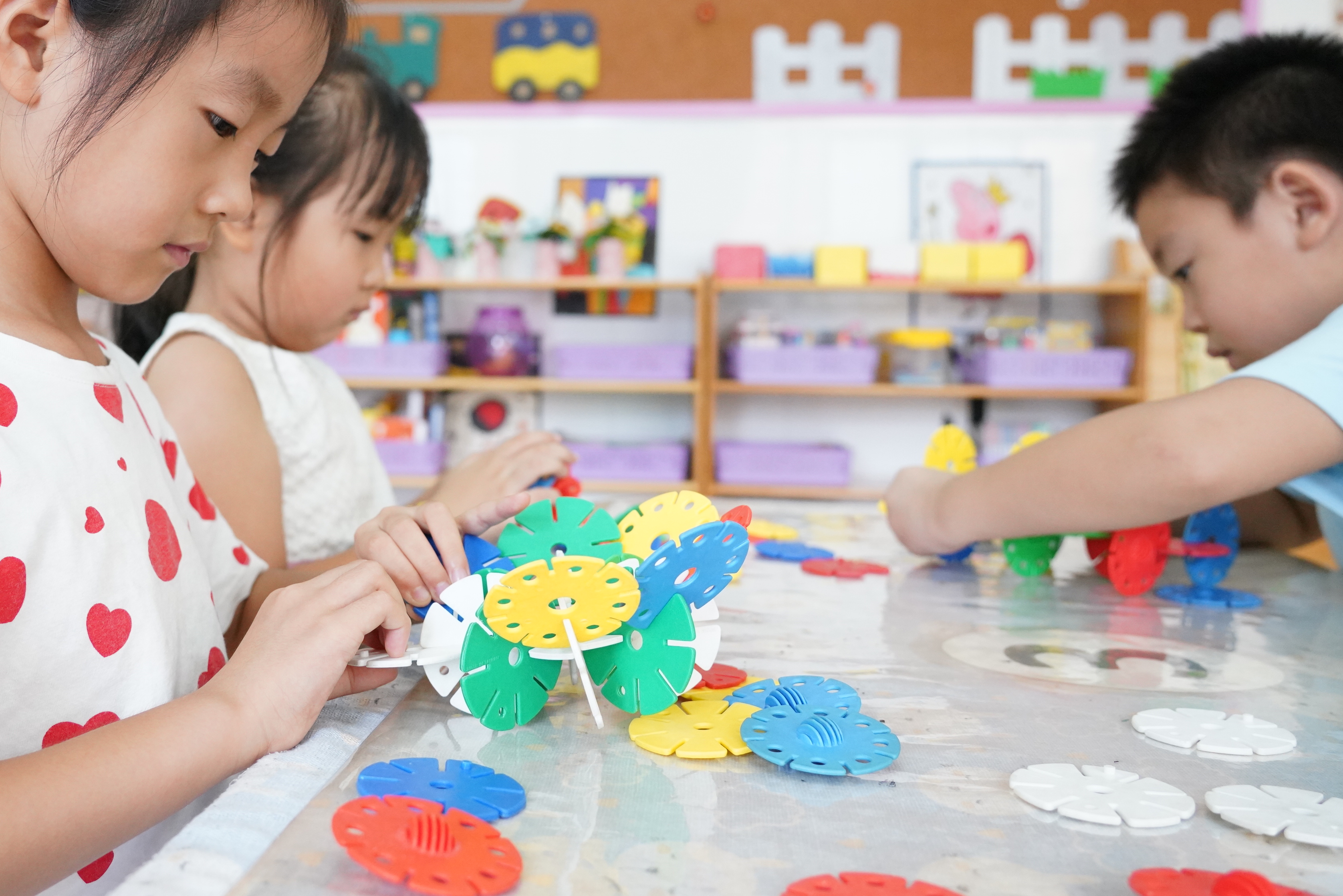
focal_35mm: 37
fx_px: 1381
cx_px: 444
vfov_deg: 35.9
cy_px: 363
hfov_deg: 50.9
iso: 3200
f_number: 4
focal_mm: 24
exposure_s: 1/200
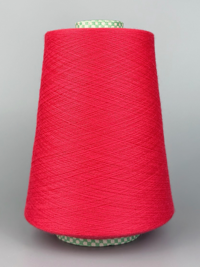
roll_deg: +0.4
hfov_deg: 56.8
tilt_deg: -2.4
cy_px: 134
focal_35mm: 24
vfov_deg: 71.6
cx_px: 100
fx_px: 185
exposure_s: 1/765
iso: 80
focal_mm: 6.76
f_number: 1.78
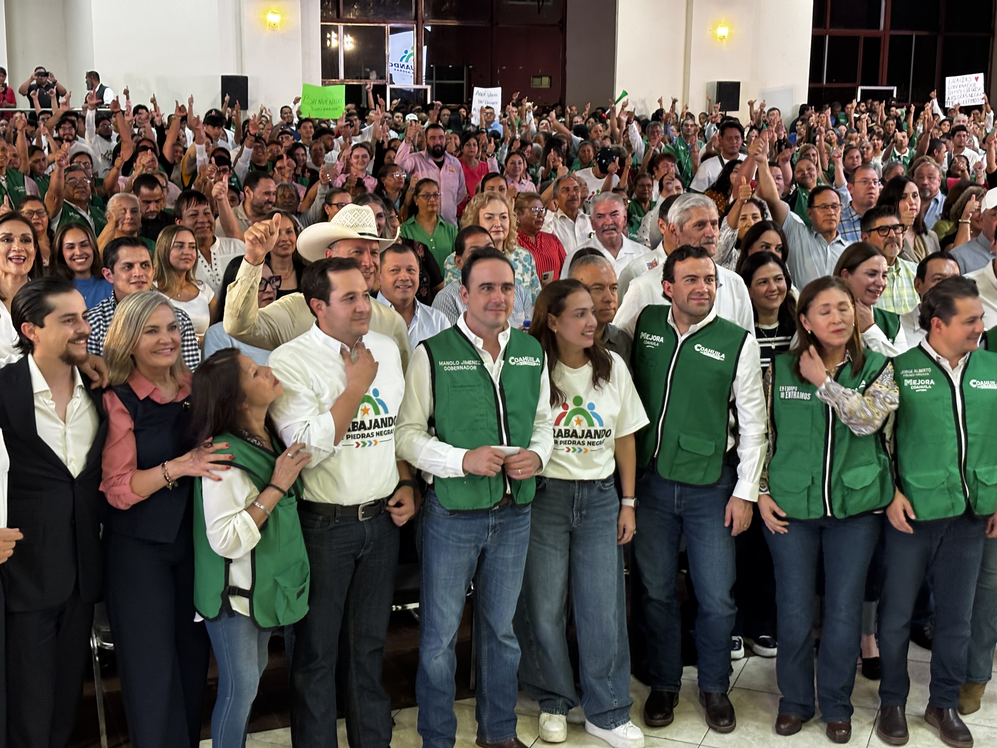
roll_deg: -0.6
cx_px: 498
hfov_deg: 36.8
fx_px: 1498
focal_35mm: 52
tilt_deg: -12.3
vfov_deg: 28.0
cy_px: 374
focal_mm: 5.96
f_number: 1.6
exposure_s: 1/33
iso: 160
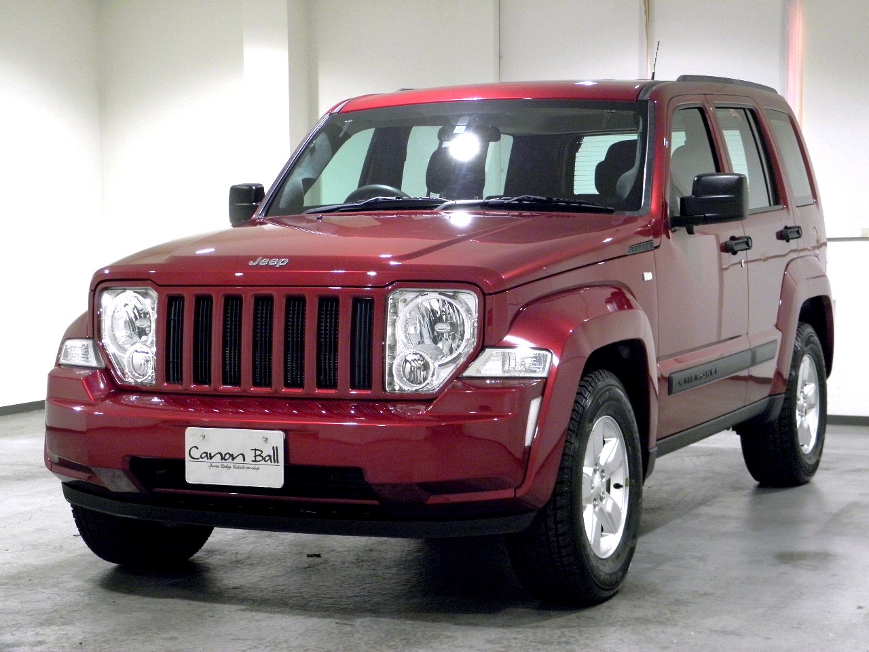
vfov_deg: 21.6
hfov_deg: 28.6
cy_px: 326
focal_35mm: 68
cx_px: 434
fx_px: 1707
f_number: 4.3
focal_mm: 12.2
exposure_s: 1/8
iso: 250
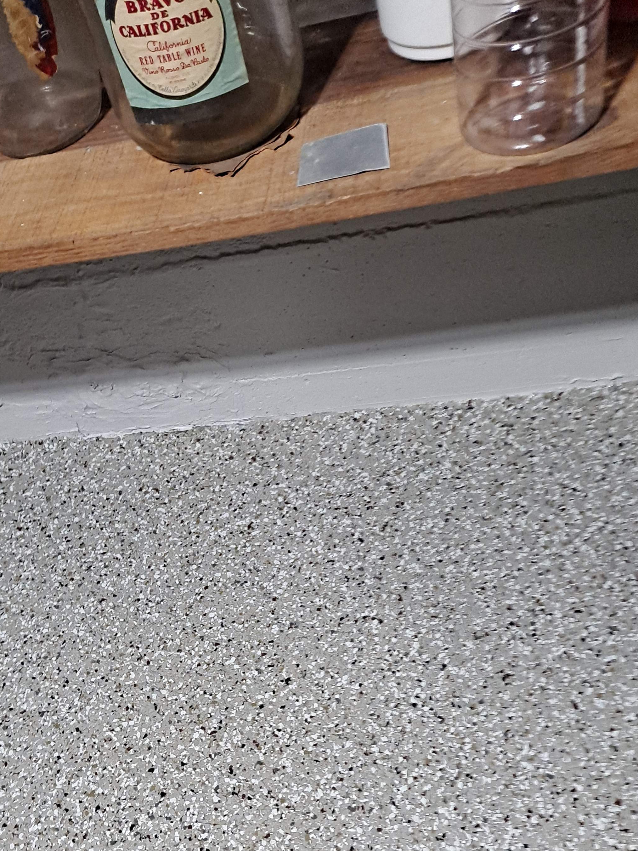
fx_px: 909
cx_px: 233
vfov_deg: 48.9
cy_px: 597
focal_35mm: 37
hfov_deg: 38.4
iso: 320
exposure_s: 1/40
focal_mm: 4.6
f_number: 2
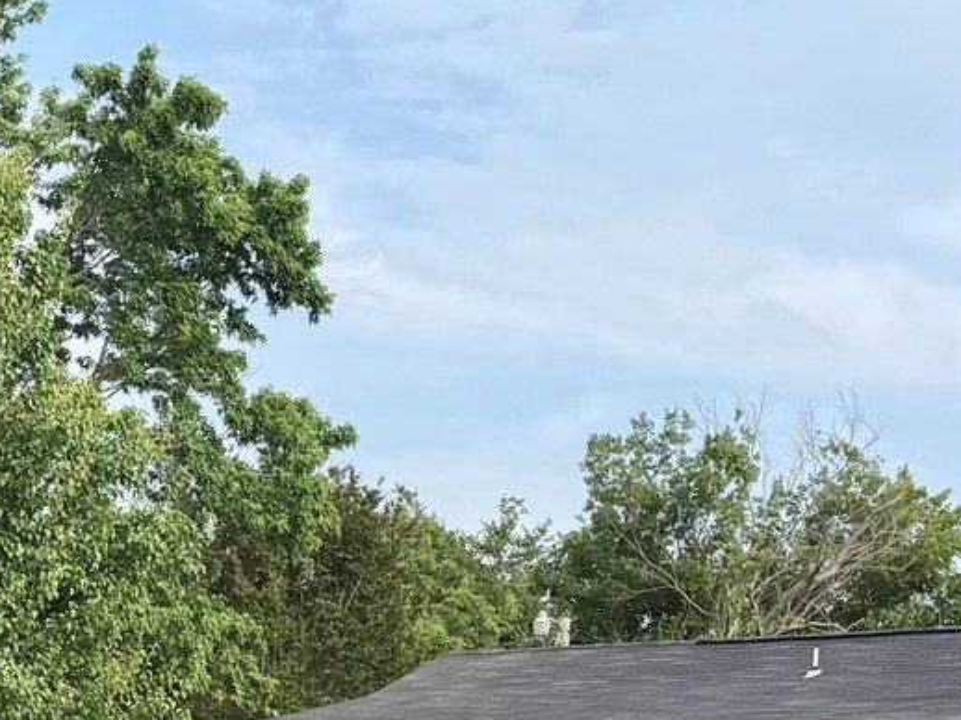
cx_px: 419
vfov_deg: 15.2
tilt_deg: -4.7
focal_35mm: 89
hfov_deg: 22.0
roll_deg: -0.7
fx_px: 2470
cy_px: 1123
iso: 80
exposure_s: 1/2445
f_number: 1.78
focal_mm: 6.76
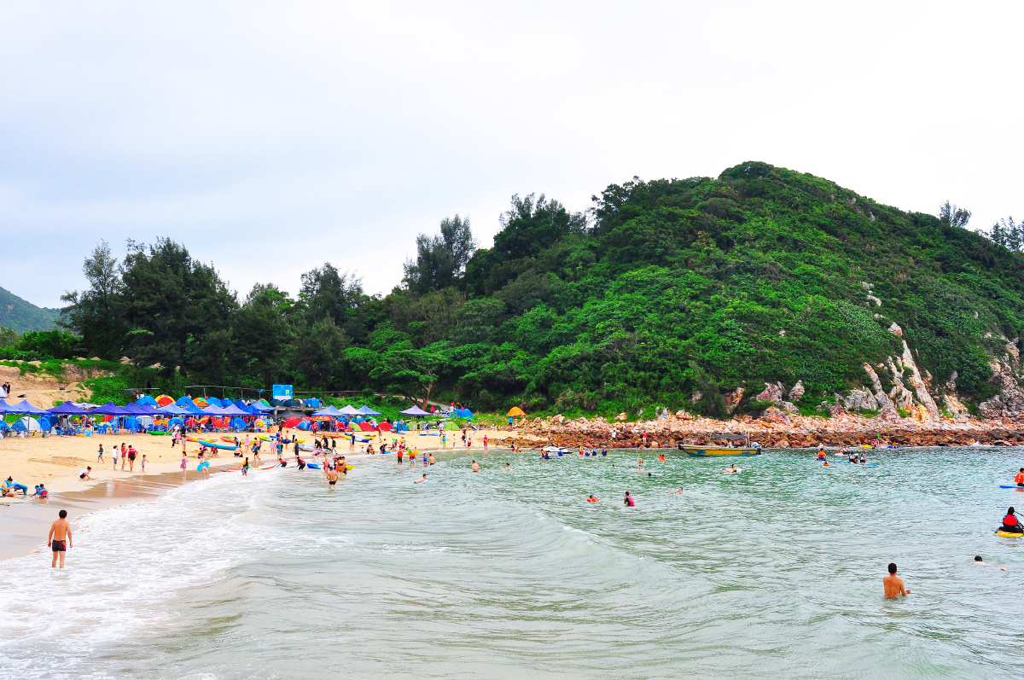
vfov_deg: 36.8
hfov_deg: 53.2
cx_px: 512
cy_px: 340
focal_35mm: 36
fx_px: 1023
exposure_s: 1/400
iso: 720
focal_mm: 24
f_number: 5.6
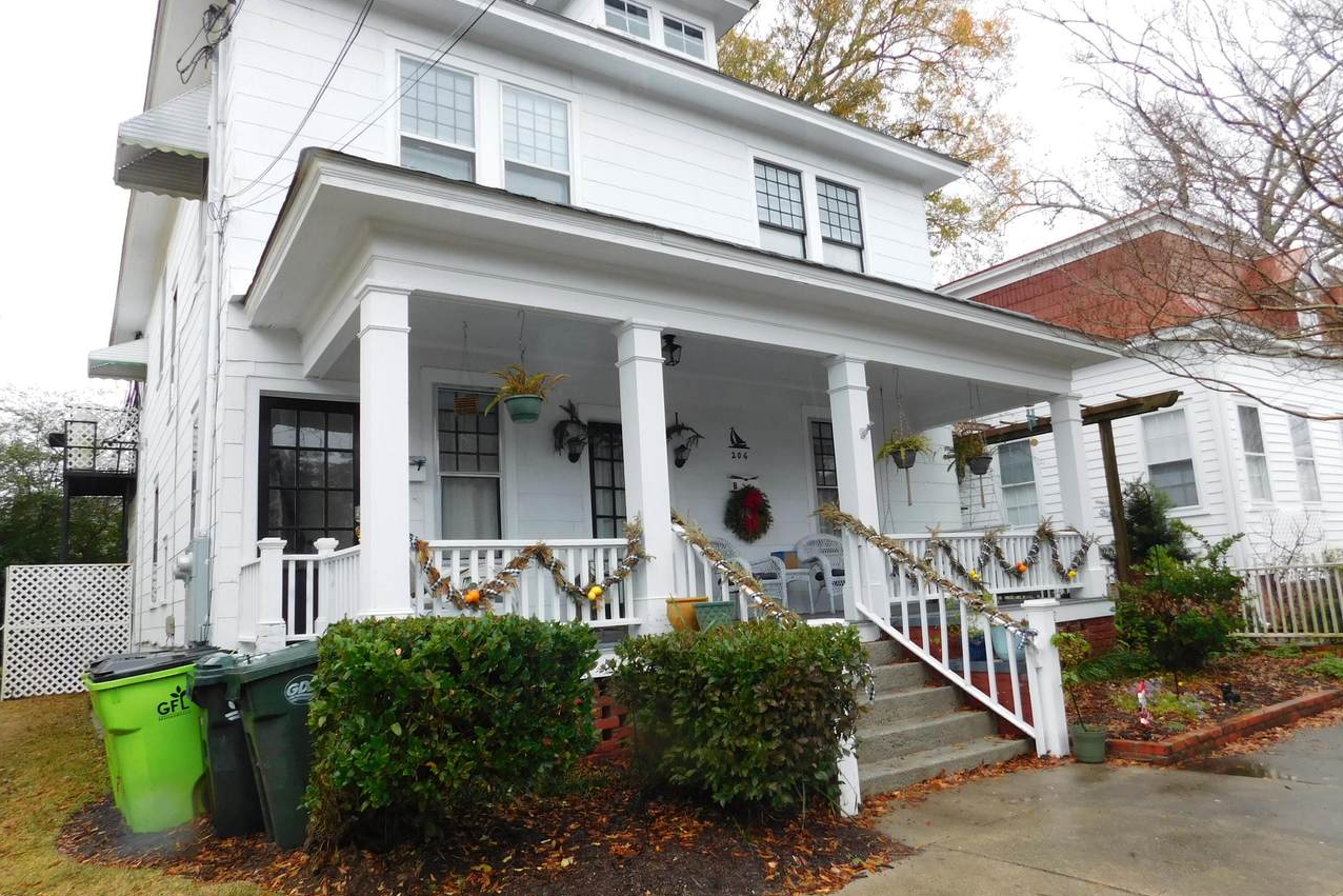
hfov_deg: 73.7
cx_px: 673
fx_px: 895
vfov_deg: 53.1
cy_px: 456
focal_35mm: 24
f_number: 3
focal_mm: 4
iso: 125
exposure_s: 1/100
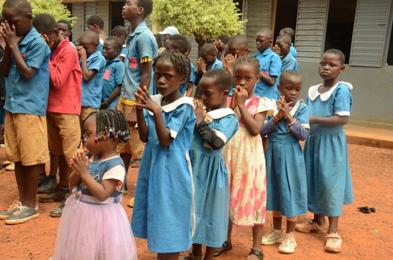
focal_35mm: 45
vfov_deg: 29.7
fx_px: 490
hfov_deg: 43.7
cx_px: 196
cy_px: 130
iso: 100
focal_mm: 30
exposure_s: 1/50
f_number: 10
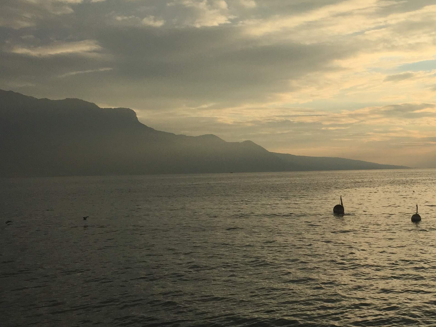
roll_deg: +0.2
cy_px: 181
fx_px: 630
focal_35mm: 50
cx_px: 360
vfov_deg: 29.1
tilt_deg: -1.5
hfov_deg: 36.6
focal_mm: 4.15
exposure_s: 1/2326
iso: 32
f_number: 2.2
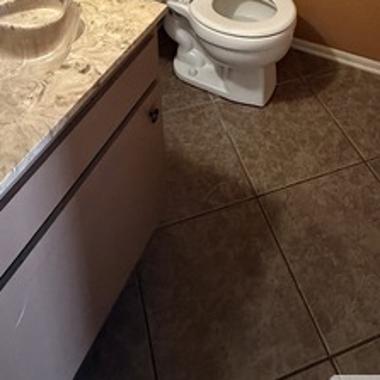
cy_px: -125
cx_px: 179
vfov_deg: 32.5
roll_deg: +1.7
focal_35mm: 37
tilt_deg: -17.6
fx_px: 460
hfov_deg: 44.9
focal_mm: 2.22
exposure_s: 1/40
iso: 1000
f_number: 2.2
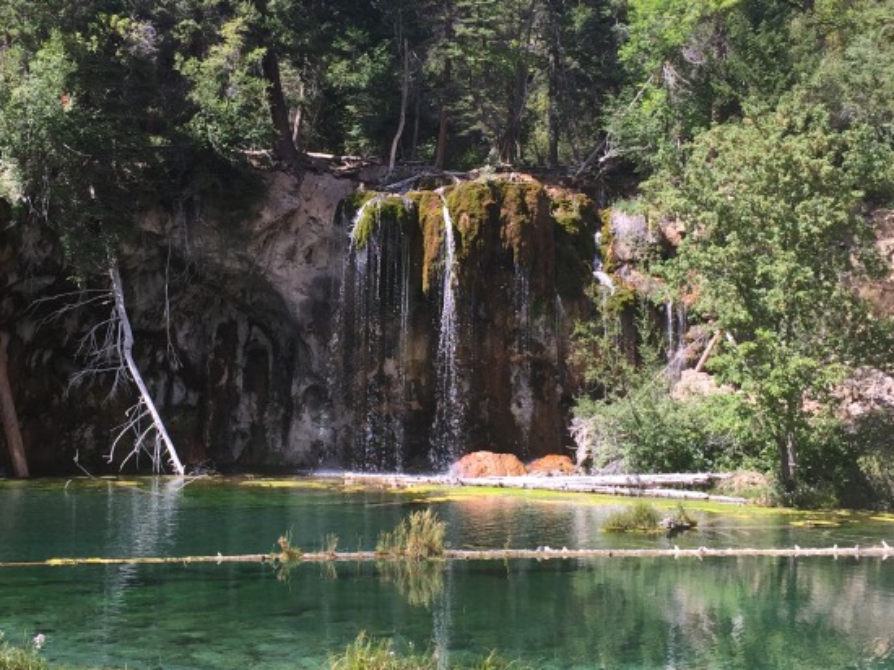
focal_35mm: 54
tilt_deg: +6.7
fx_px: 1394
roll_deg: -1.8
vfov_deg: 27.0
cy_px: 270
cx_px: 367
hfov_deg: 35.5
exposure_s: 1/618
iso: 32
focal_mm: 4.15
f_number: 2.2
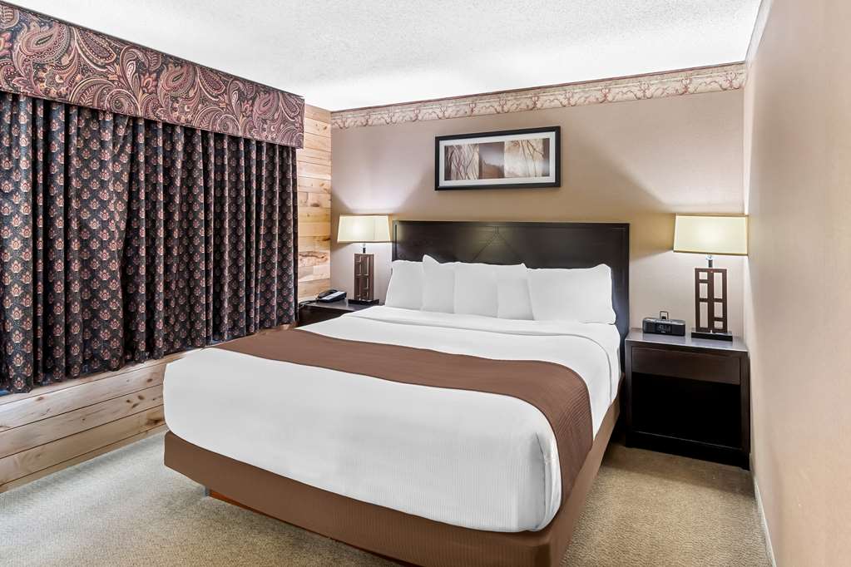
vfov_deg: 77.3
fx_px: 355
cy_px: 284
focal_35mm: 15
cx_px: 426
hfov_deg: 100.4
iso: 320
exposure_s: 1/1.25
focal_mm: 10
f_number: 8
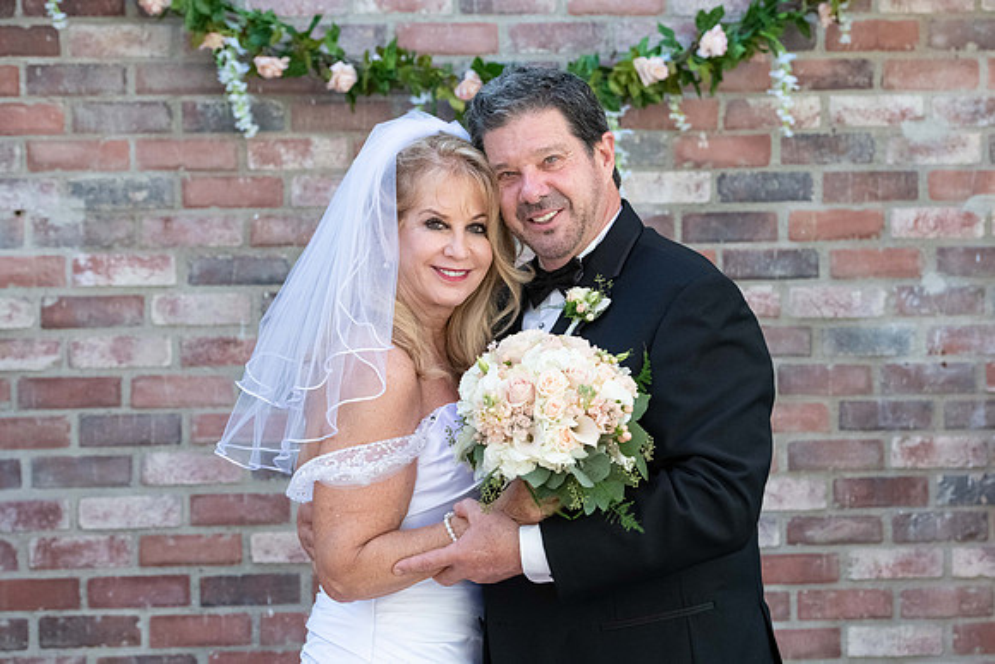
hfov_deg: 21.4
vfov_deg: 14.4
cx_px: 550
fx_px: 2627
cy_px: 297
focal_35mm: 95
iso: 800
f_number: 5
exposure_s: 1/1000
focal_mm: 86
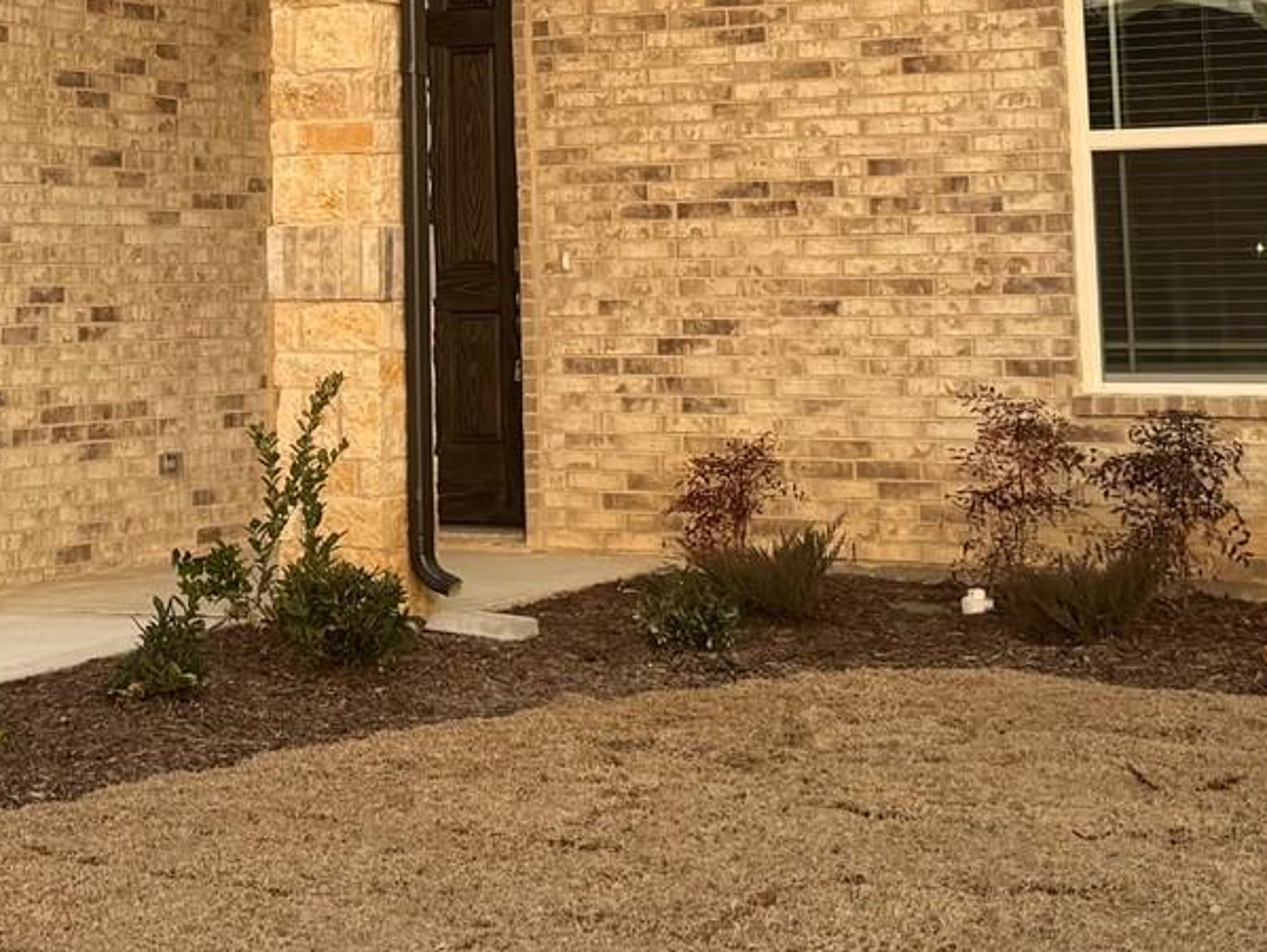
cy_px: -28
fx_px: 3003
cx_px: 176
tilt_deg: +4.9
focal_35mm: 82
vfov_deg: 17.5
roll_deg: +0.5
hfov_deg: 23.3
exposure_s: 1/212
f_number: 1.78
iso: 64
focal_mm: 6.76
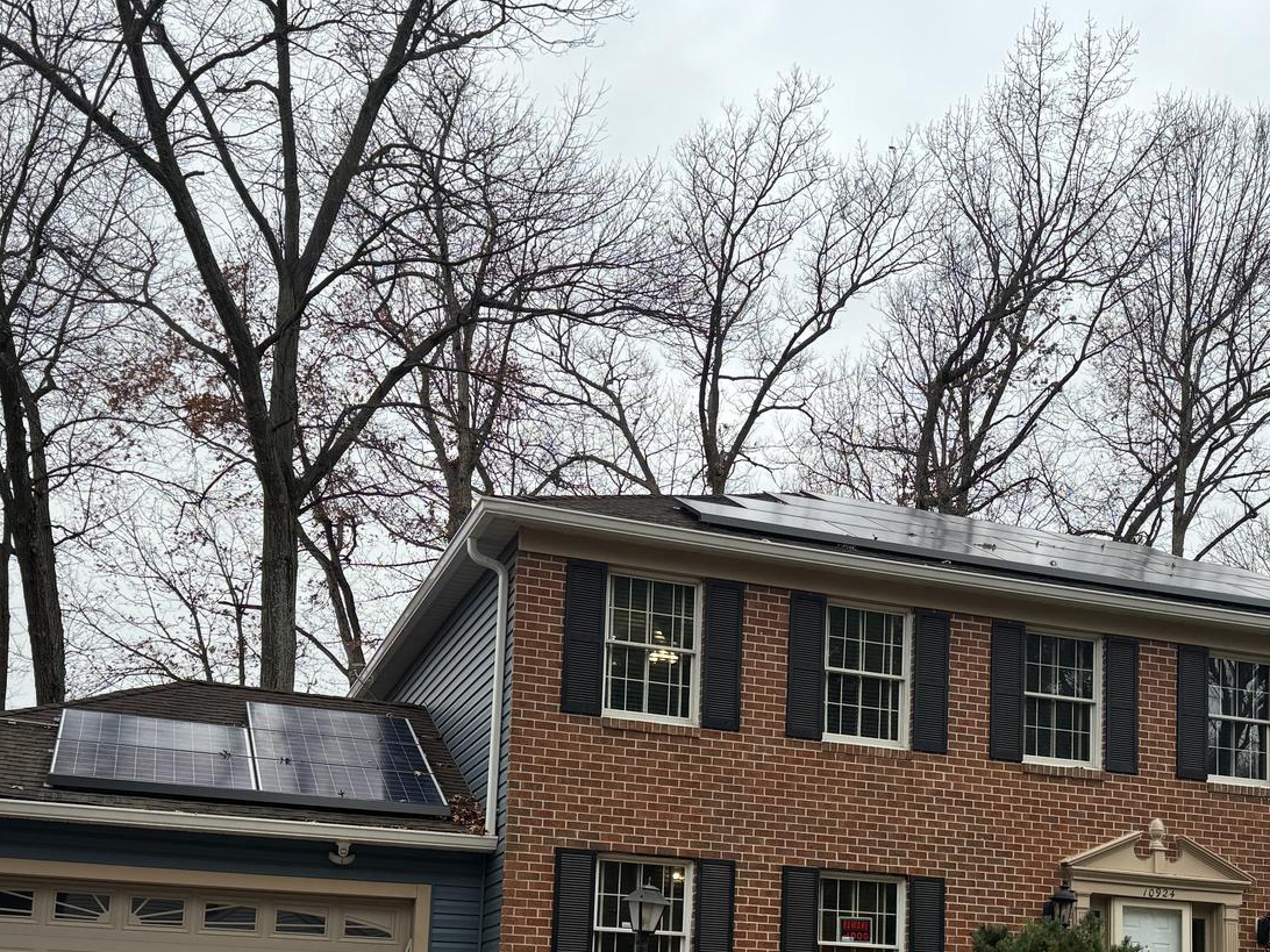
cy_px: 868
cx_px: 757
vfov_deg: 30.7
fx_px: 1651
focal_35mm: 45
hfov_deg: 41.9
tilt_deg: +8.0
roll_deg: -1.4
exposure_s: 1/503
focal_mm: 6.76
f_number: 1.78
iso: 80
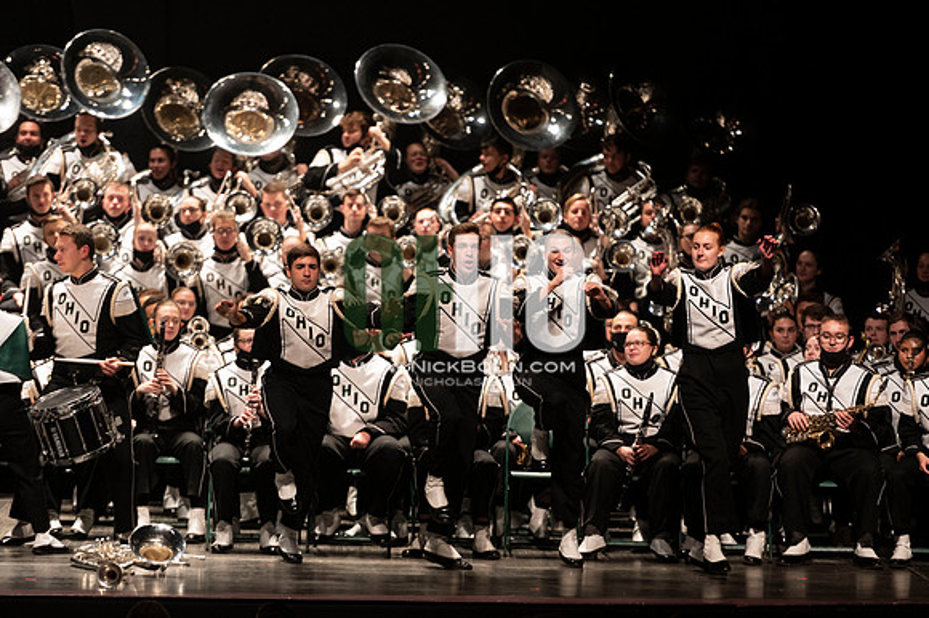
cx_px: 464
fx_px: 5158
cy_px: 309
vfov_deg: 6.9
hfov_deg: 10.3
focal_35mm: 200
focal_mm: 200
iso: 2500
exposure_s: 1/500
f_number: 2.8
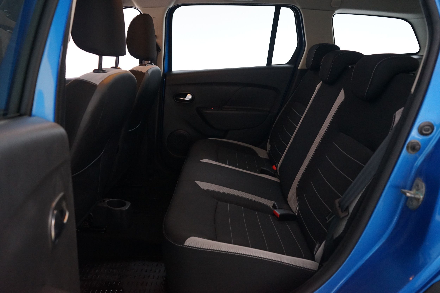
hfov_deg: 63.7
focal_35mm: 29
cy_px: 146
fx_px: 354
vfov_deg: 45.0
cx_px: 220
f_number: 4.5
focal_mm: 29
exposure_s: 1/13
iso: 4000
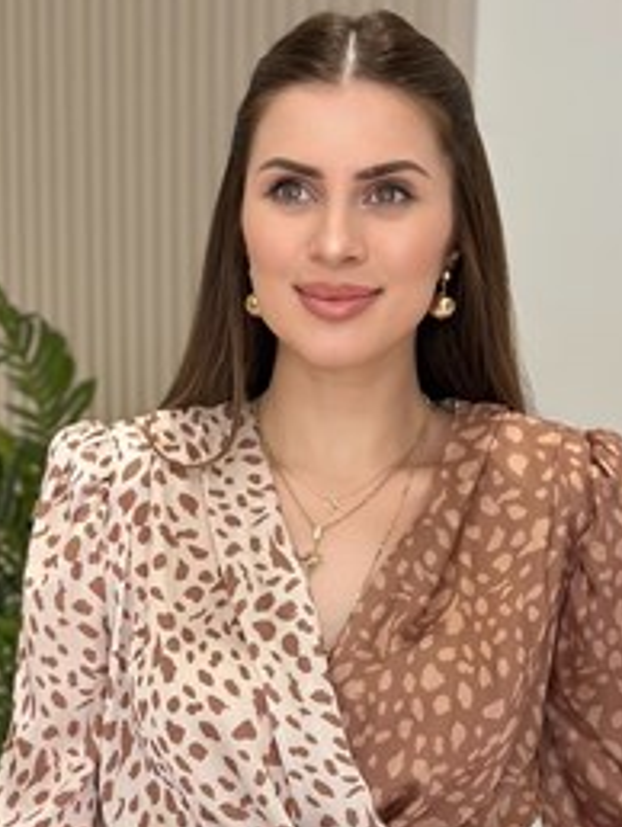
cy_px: 781
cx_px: 311
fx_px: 2368
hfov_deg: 15.0
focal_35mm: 99
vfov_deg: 19.4
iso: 80
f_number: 1.78
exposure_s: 1/409
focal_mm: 6.86
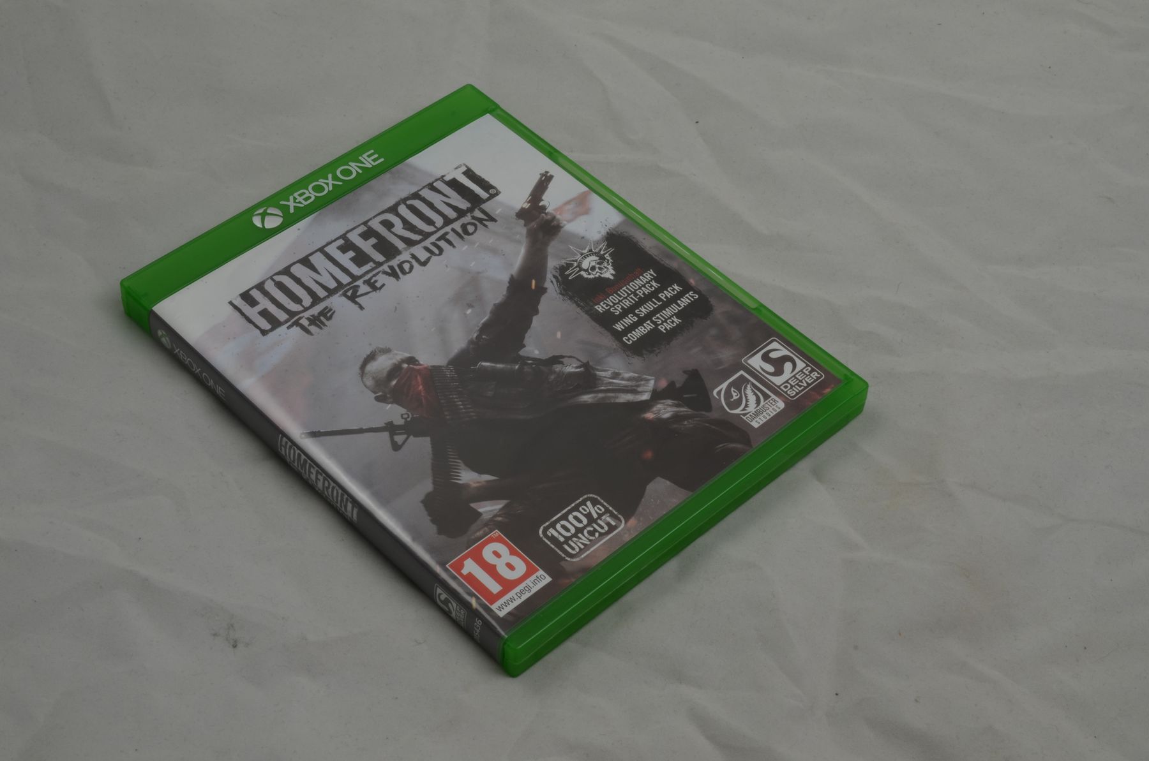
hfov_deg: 33.5
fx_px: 1911
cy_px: 380
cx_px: 574
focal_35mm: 60
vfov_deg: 22.5
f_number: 20
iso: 100
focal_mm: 40
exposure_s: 1/3
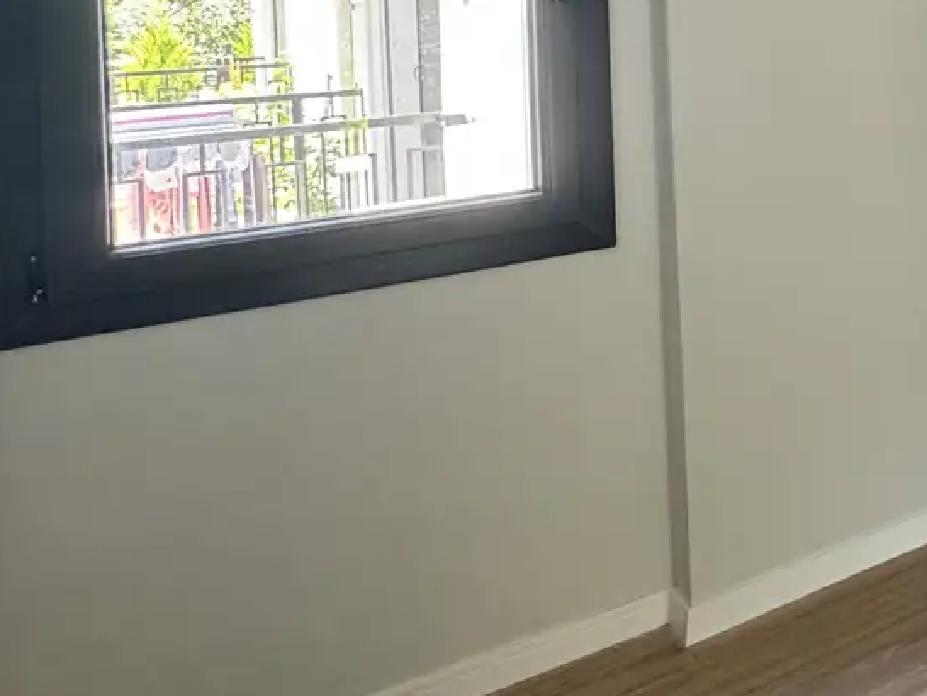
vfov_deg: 32.4
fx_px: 1098
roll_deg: +2.1
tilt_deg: -0.8
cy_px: 2
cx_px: 1233
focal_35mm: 41
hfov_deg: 32.7
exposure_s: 1/93
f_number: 2.2
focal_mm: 2.22
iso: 320
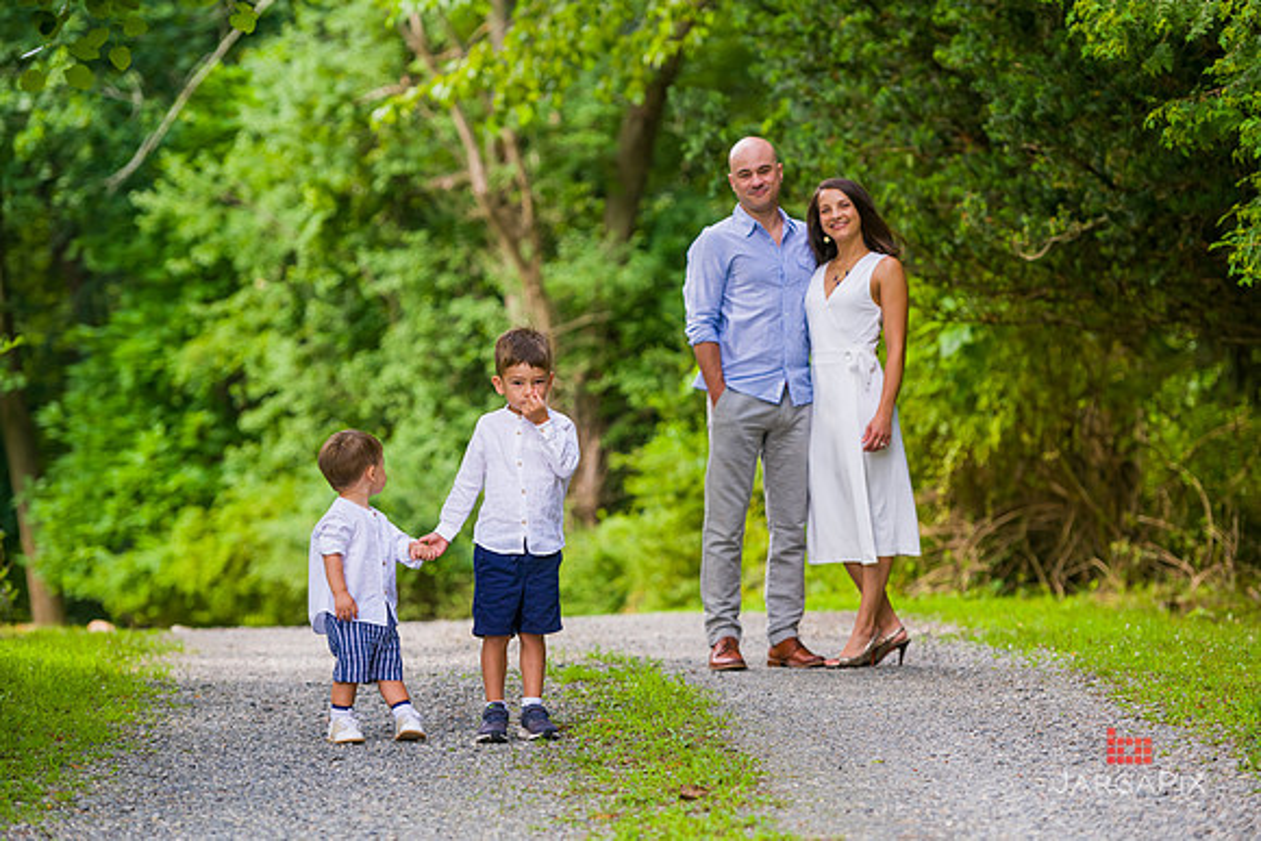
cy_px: 420
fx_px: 4379
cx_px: 630
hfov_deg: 16.4
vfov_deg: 11.0
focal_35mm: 125
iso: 200
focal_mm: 125
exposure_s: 1/640
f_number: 4
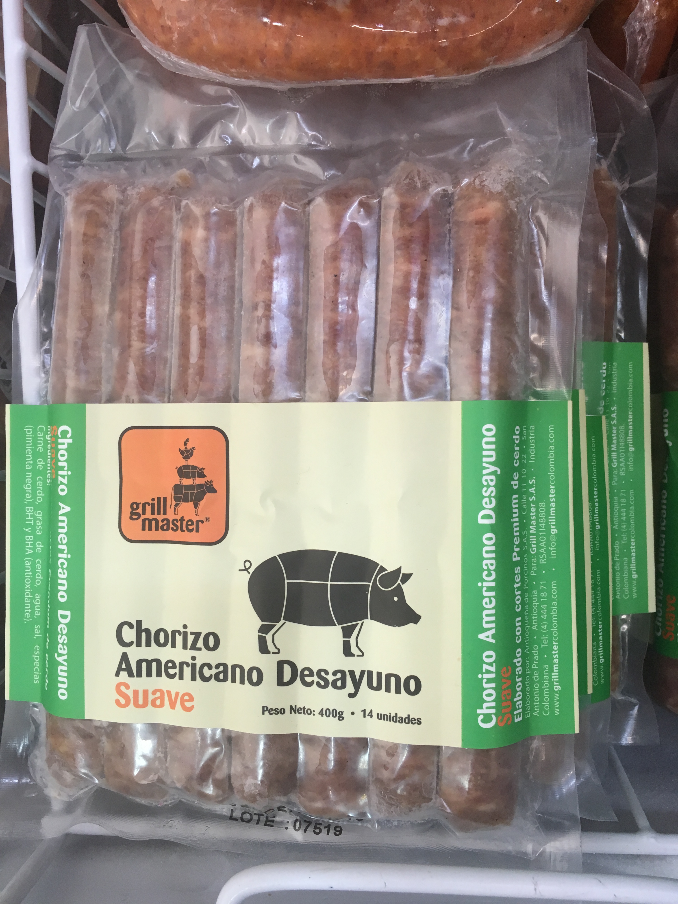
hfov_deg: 48.2
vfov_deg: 61.7
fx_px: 757
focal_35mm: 29
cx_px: 339
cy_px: 452
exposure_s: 1/30
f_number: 2.2
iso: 50
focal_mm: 4.15
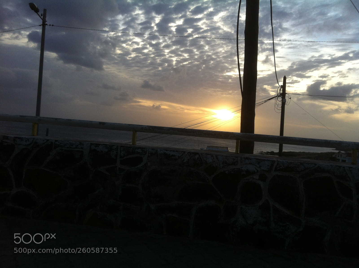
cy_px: 134
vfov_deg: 40.6
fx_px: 362
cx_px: 180
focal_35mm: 35
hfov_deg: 52.7
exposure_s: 1/314
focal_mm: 3.85
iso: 80
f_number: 2.8
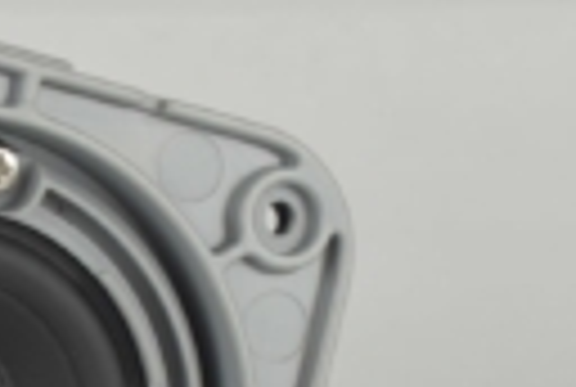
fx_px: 3544
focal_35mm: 221
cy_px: 531
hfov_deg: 9.2
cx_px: -122
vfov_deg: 6.2
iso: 640
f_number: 7.1
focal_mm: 42
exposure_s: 1/125
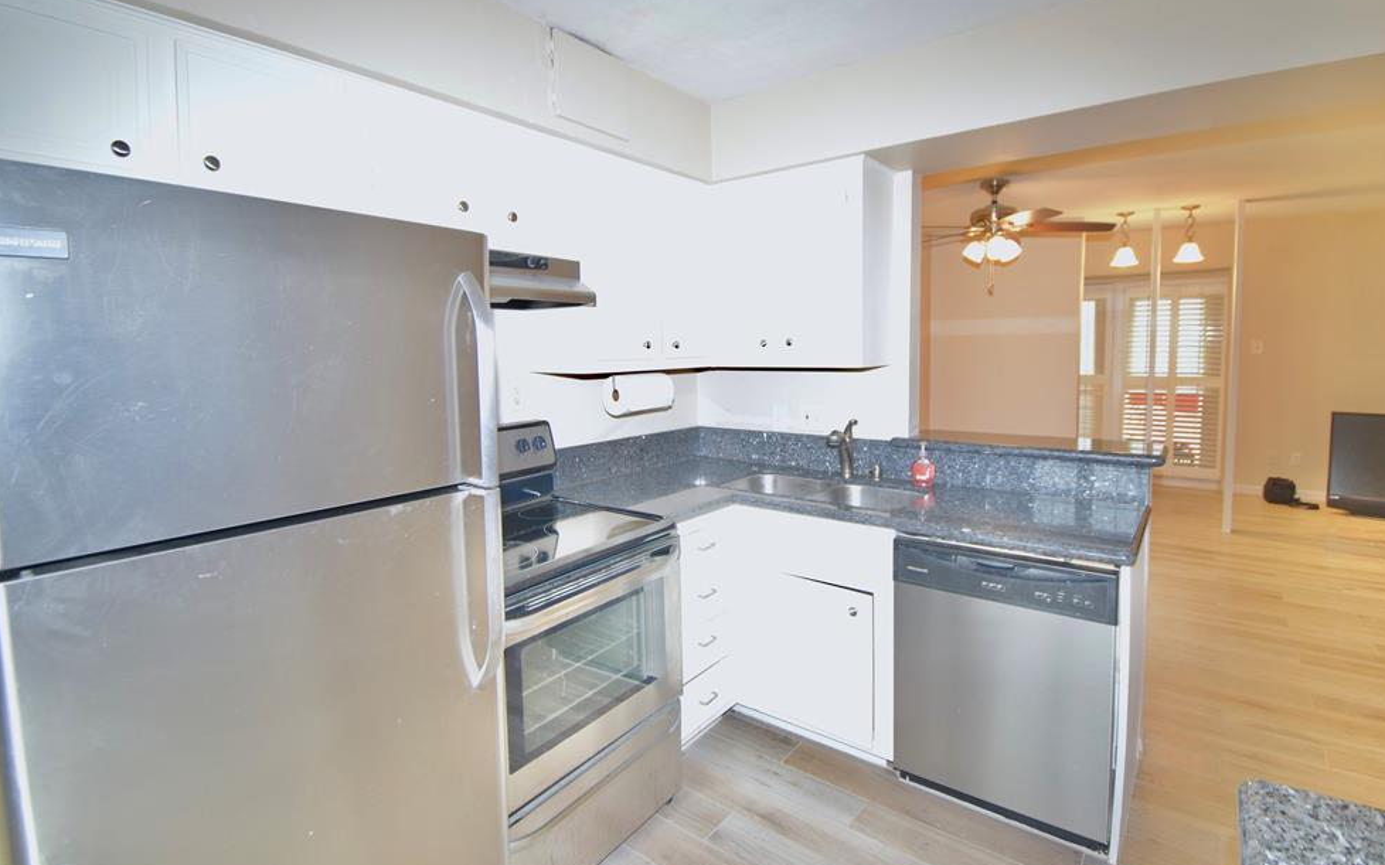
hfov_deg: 97.8
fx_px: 604
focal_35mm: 16
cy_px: 395
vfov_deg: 71.1
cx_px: 700
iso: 1250
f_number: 4.5
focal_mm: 10
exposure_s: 1/30
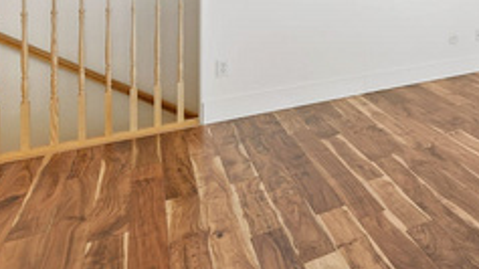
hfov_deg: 43.4
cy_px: -56
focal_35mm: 34
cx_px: 540
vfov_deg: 29.6
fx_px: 432
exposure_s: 1.3
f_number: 8
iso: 64
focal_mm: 12
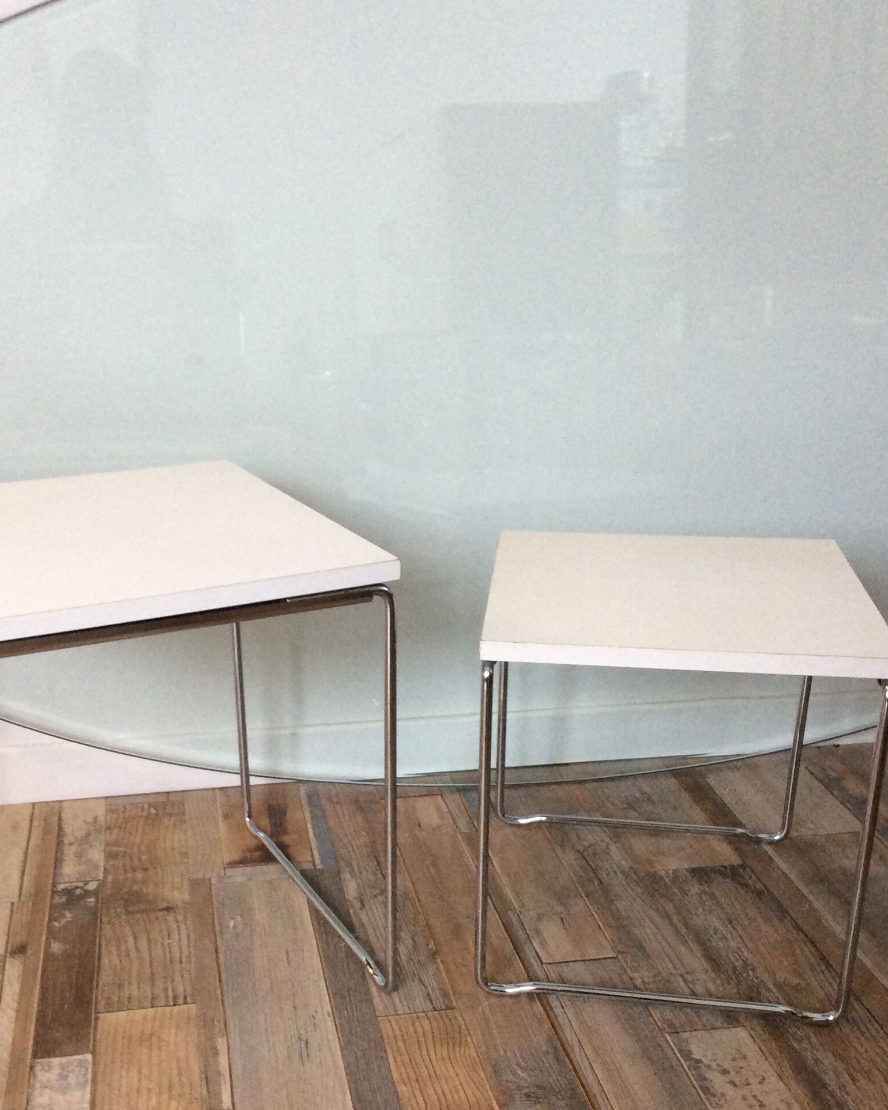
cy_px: 687
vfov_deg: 43.5
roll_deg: +1.5
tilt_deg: -20.7
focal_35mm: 42
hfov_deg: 35.6
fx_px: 1380
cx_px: 376
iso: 160
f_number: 2.4
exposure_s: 1/25
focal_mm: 3.3
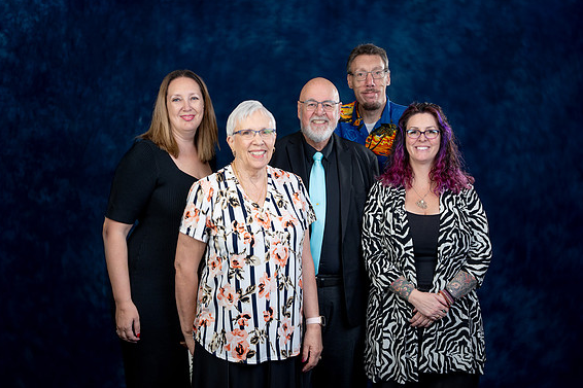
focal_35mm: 40
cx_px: 285
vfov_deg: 33.4
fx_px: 648
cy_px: 195
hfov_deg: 48.5
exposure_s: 1/200
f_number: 4.5
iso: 200
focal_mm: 39
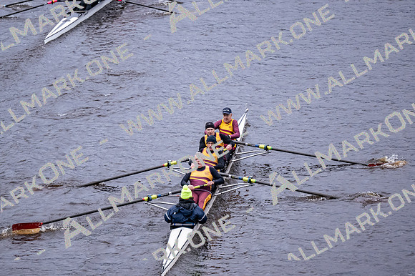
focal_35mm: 300
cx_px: 208
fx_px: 3456
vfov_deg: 4.6
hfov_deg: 6.9
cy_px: 138
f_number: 2.8
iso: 2200
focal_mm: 200
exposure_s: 1/2000
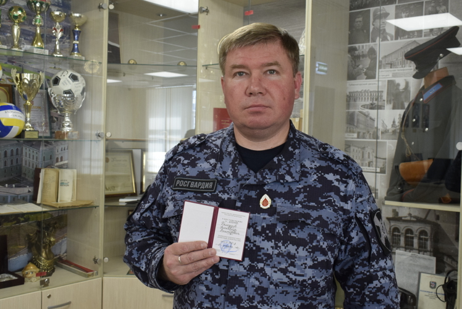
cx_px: 231
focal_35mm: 39
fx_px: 501
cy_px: 154
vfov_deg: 34.3
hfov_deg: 49.5
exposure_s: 1/50
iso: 1600
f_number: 10
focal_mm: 26
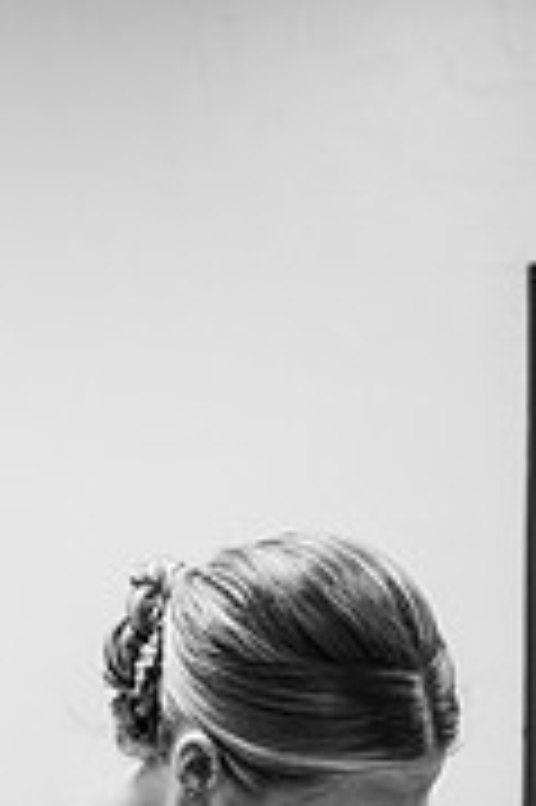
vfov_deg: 19.7
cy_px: 950
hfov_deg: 13.6
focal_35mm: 98
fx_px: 2193
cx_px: -88
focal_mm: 39
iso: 2000
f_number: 3.2
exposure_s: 1/320
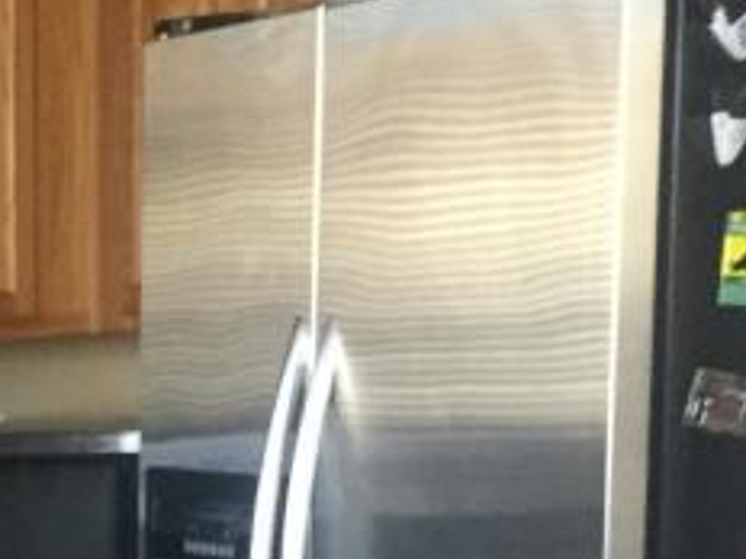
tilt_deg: -11.7
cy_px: 813
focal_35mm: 128
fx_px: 2758
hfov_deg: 13.8
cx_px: -579
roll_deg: +2.5
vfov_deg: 11.2
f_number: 2.2
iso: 200
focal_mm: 4.15
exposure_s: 1/30
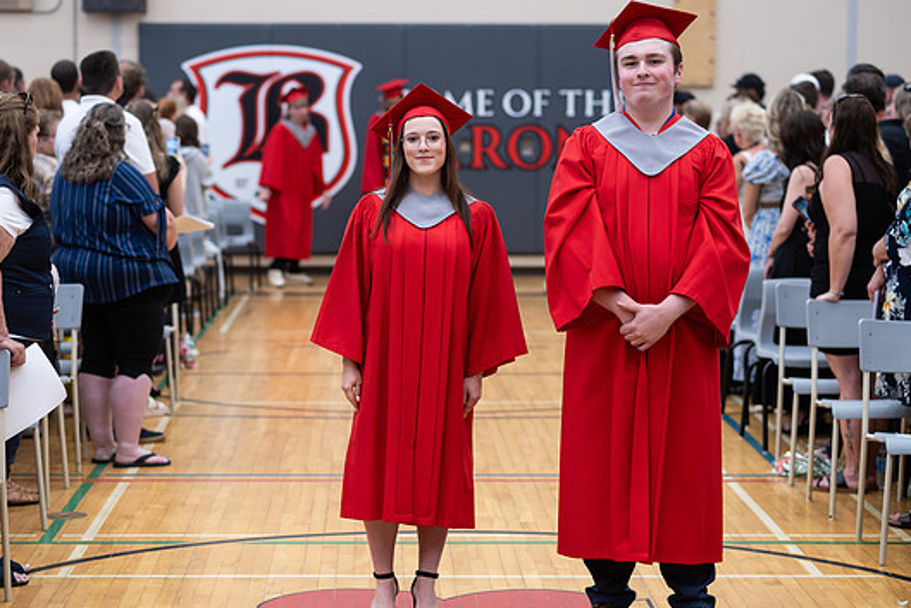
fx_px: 2379
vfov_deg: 14.6
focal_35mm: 94
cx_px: 423
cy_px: 328
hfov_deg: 21.7
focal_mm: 85
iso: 1000
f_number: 2.8
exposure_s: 1/200
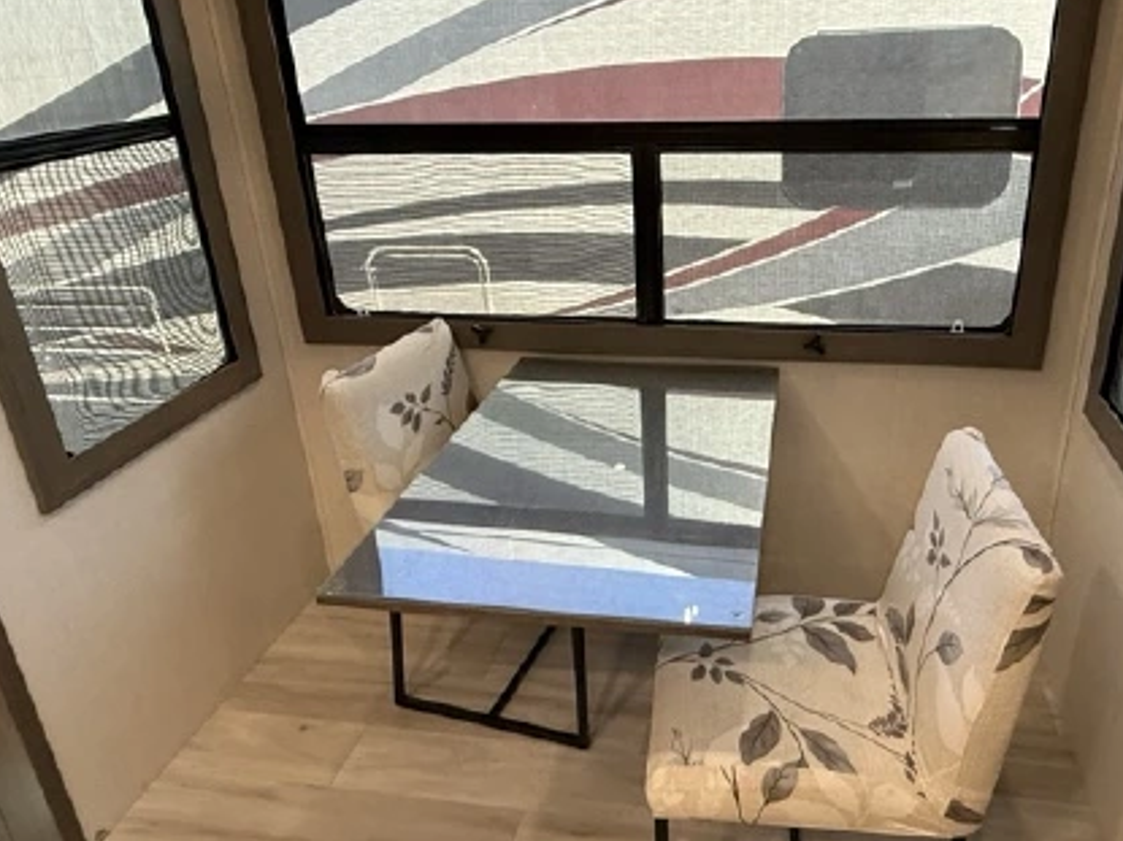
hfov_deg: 64.8
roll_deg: +0.9
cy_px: 379
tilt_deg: -22.5
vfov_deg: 51.2
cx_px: 668
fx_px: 876
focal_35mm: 27
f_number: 2.2
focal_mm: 2.22
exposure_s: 1/74
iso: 320
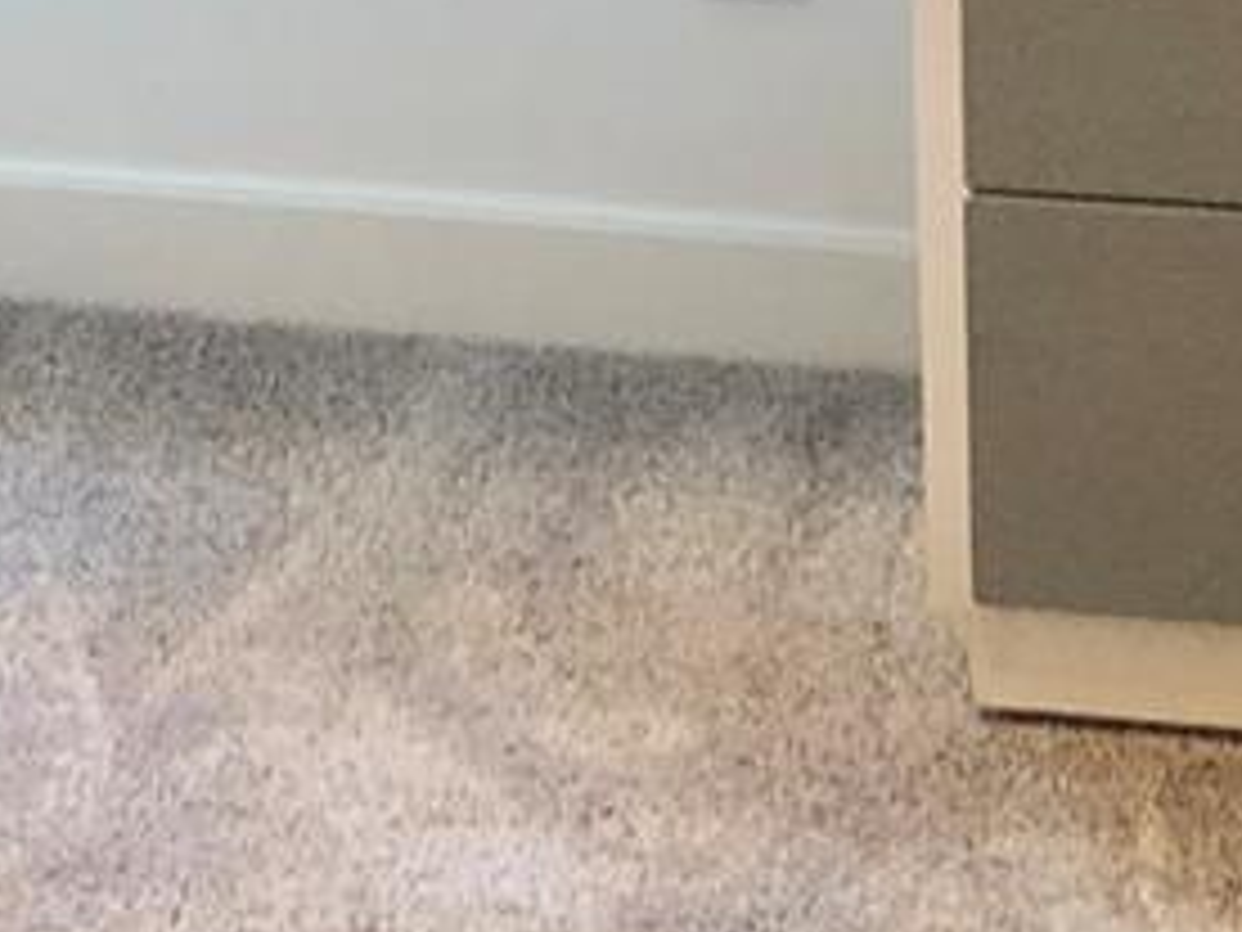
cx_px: -256
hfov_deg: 13.2
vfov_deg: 9.4
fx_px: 5238
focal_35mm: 146
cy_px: -1054
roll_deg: +2.9
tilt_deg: -7.5
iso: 25
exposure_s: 1/40
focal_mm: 3.99
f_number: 1.8
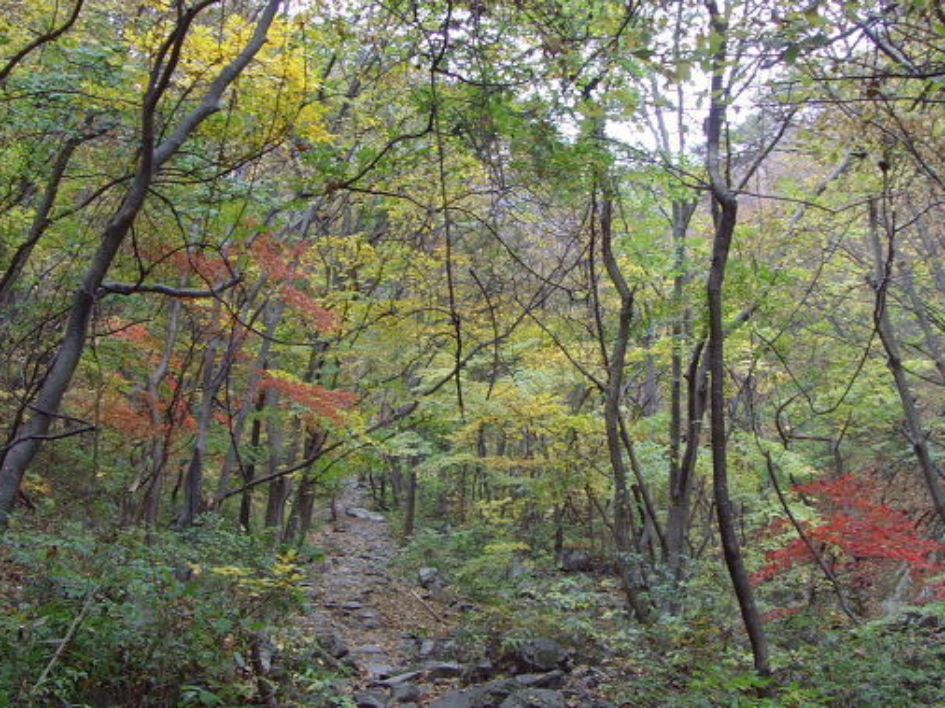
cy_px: 323
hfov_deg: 33.2
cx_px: 496
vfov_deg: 25.2
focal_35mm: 58
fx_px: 1583
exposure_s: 1/60
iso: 100
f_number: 3.5
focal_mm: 6.6
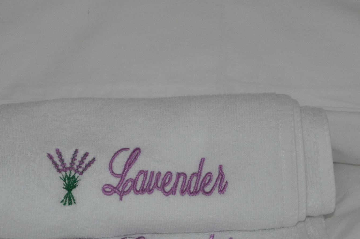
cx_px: 180
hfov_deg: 13.2
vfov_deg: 8.8
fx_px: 1558
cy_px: 195
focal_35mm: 156
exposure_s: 1/60
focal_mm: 50
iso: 800
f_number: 5.6
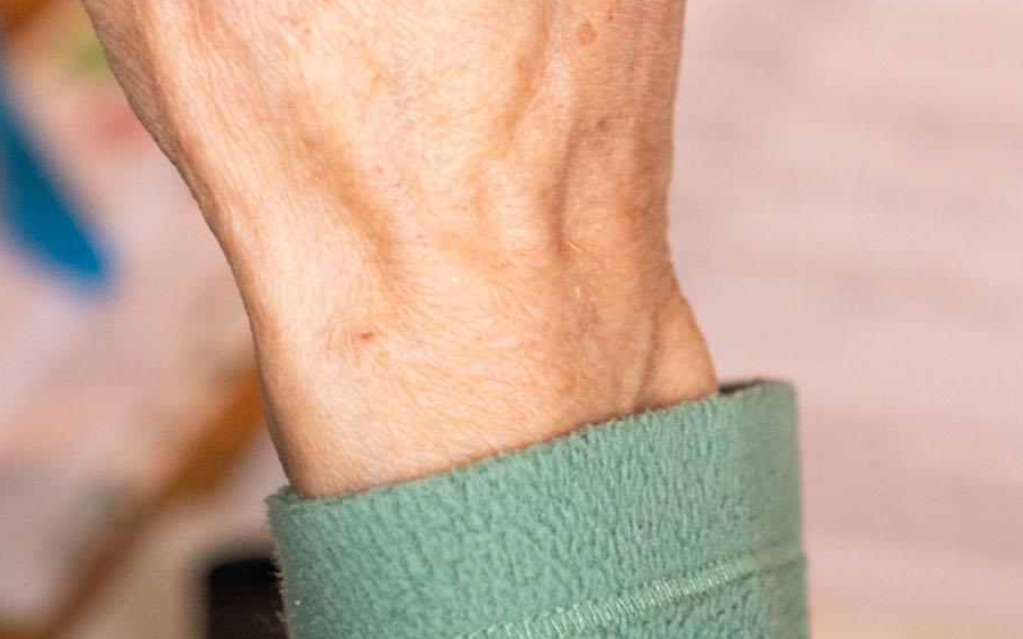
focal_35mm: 187
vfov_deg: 6.9
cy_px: -459
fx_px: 5214
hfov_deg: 11.1
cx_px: 902
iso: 1250
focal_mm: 55
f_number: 4
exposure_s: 1/160
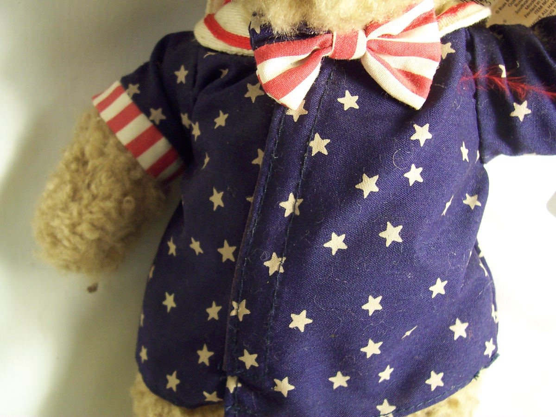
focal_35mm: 37
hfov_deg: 50.1
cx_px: 278
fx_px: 594
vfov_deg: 38.7
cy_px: 208
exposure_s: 1/30
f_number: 2.8
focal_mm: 5.6
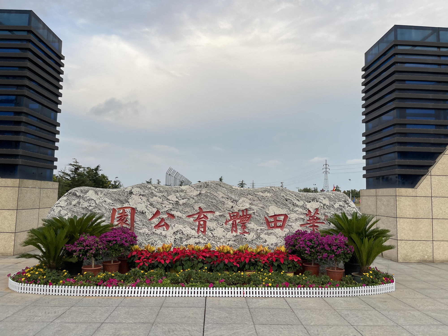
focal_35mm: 25
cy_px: 168
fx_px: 324
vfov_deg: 54.9
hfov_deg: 69.4
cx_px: 224
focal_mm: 5.1
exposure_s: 1/653
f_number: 1.6
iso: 32
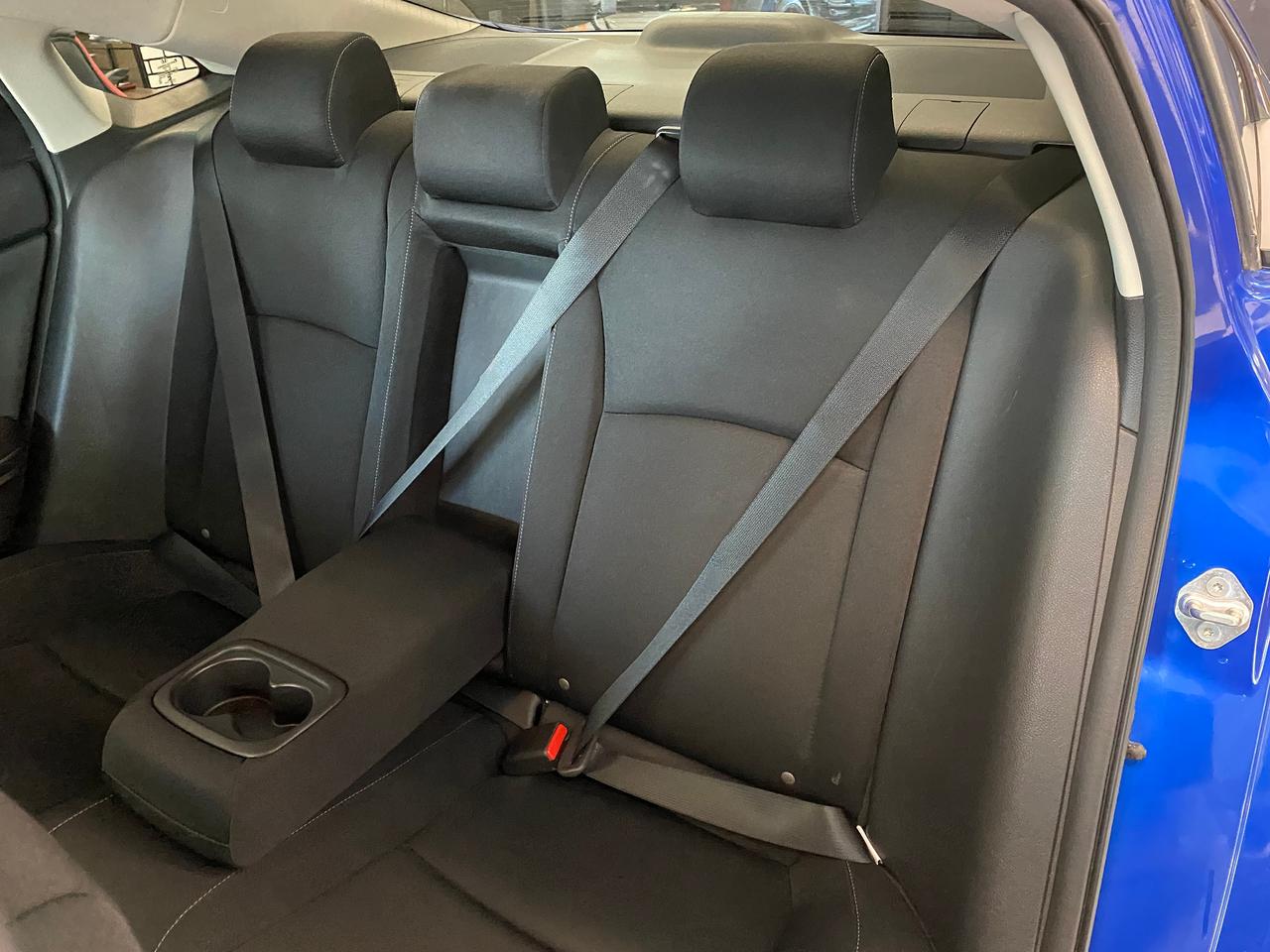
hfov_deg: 67.3
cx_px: 635
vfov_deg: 53.1
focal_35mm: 26
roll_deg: +3.3
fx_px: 954
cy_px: 476
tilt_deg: -30.3
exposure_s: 1/30
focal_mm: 4.25
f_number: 1.8
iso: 800
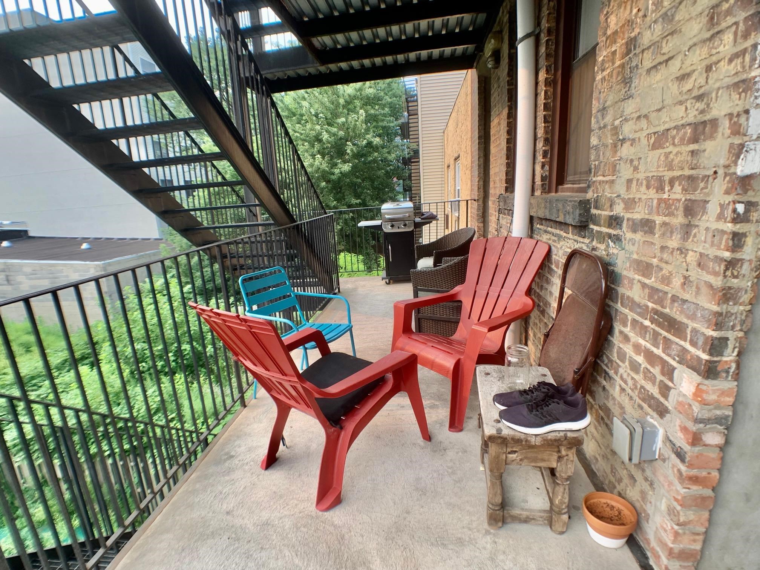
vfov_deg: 53.1
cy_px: 285
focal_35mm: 26
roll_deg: +5.0
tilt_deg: -14.3
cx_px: 380
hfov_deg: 67.3
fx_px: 571
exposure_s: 1/141
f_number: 1.8
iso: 25
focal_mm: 4.25
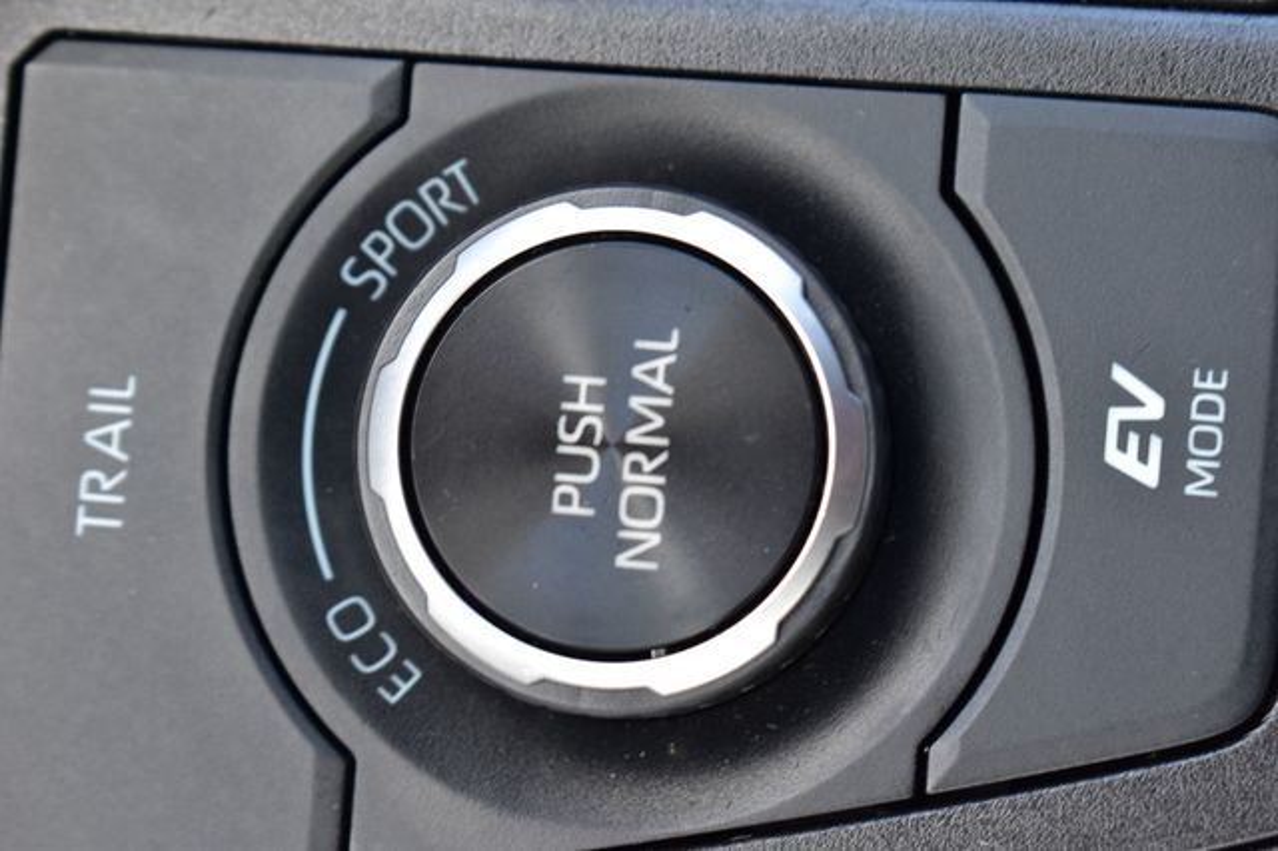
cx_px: 639
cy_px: 426
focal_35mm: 82
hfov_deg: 24.6
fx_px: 2927
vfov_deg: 16.5
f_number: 7.1
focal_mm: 55
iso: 400
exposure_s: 1/25
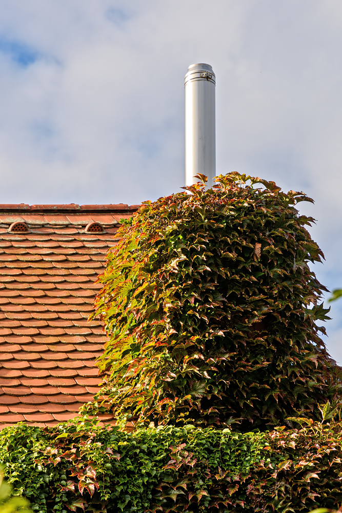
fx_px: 1709
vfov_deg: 17.1
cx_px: 171
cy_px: 256
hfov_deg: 11.4
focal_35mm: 120
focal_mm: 80
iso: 200
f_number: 7.1
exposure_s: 1/500
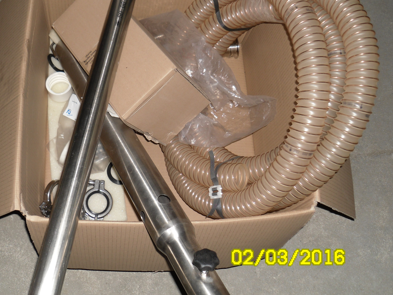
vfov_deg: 34.2
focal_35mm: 42
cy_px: 117
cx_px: 162
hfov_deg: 44.6
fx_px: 477
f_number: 2.8
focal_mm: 6
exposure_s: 1/45
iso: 80
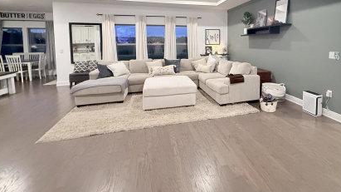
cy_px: 52
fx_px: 172
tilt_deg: -2.8
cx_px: 202
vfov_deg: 56.0
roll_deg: +0.3
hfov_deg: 88.6
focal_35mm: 19
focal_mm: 2.22
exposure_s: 1/60
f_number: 2.2
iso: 640
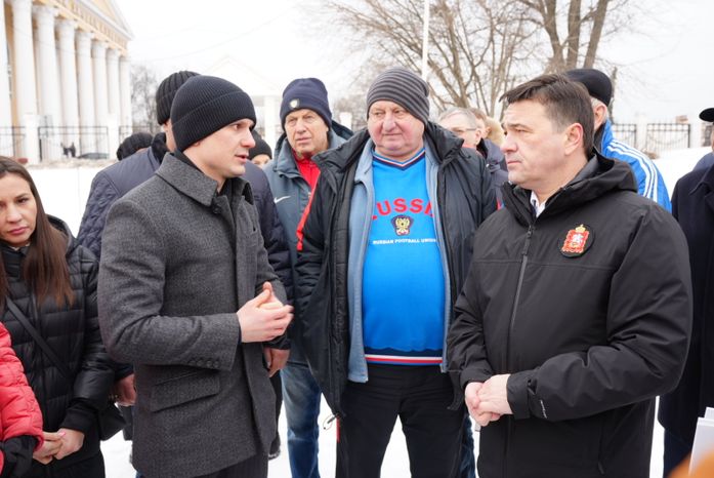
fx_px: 655
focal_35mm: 33
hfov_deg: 57.2
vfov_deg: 40.0
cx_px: 357
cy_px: 239
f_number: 6.3
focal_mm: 33
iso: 500
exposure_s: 1/100
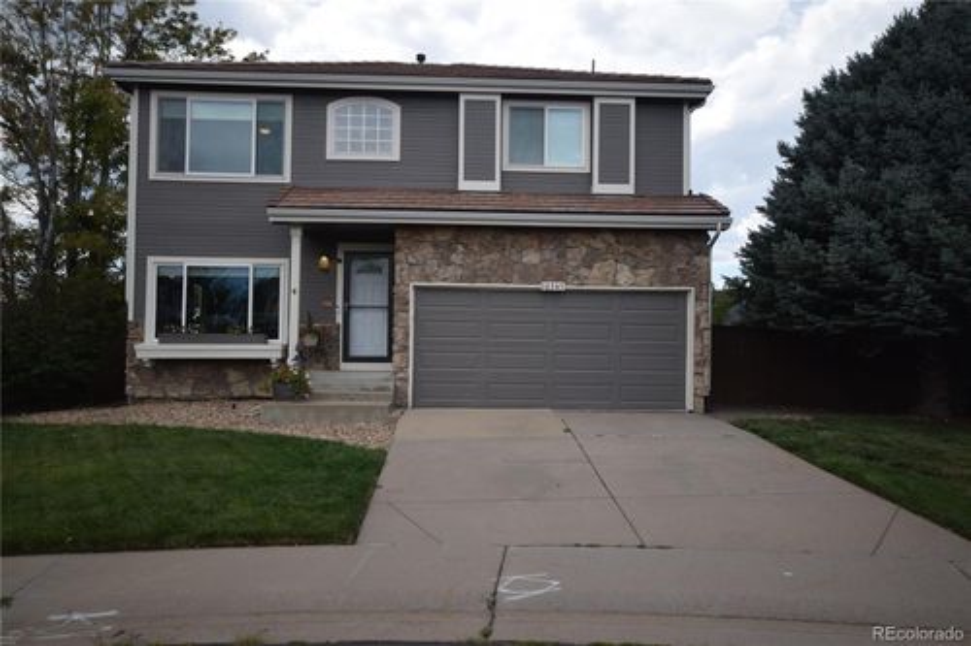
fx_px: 809
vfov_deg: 43.6
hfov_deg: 61.9
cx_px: 486
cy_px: 323
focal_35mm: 30
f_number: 6.3
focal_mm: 20
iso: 400
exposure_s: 1/320
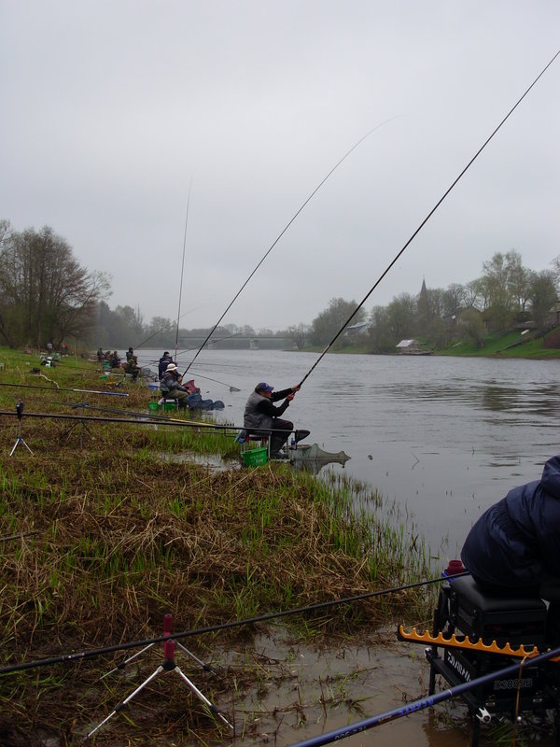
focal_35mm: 38
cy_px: 374
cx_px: 280
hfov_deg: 37.7
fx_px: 820
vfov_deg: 49.0
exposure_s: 1/497
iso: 50
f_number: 2.9
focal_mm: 6.3
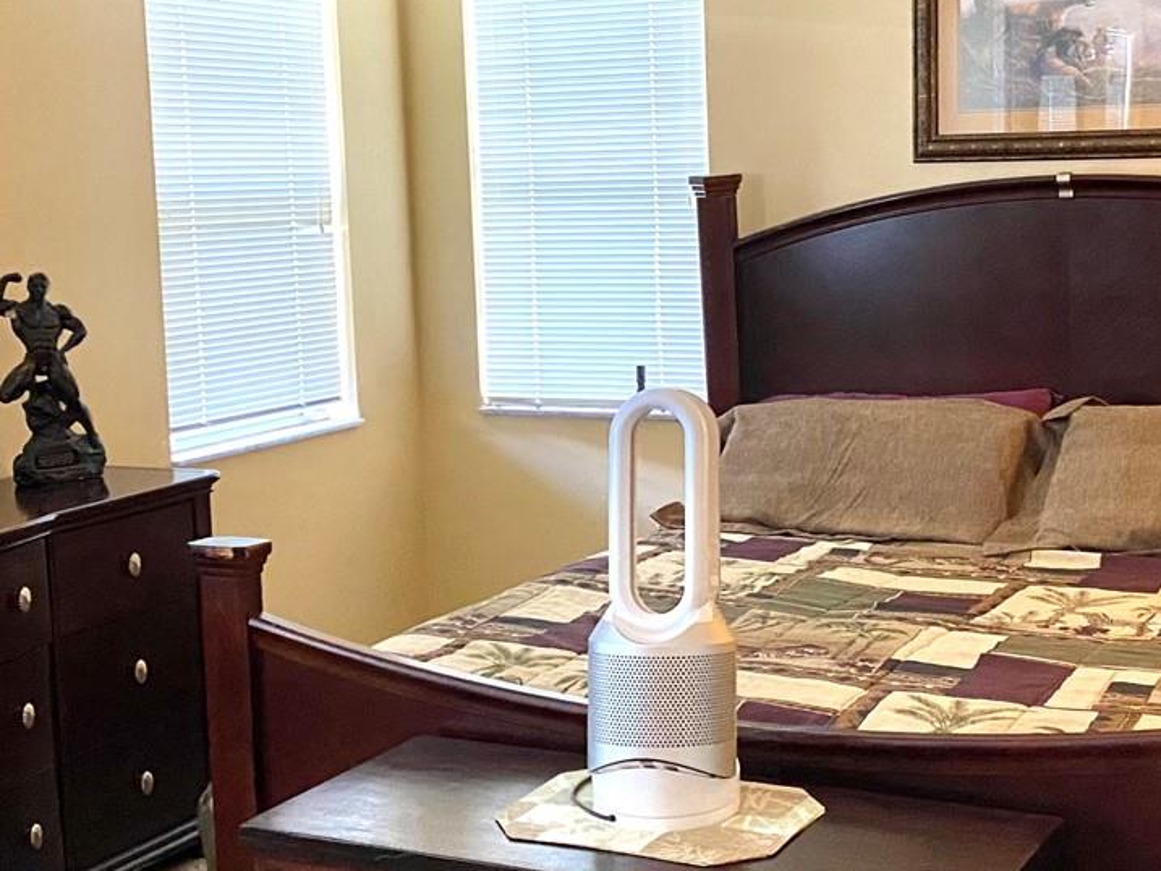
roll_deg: +1.8
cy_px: 392
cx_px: 700
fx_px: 1946
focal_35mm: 58
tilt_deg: -6.5
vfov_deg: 25.2
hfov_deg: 33.1
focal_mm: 4.25
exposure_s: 1/60
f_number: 1.8
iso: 500
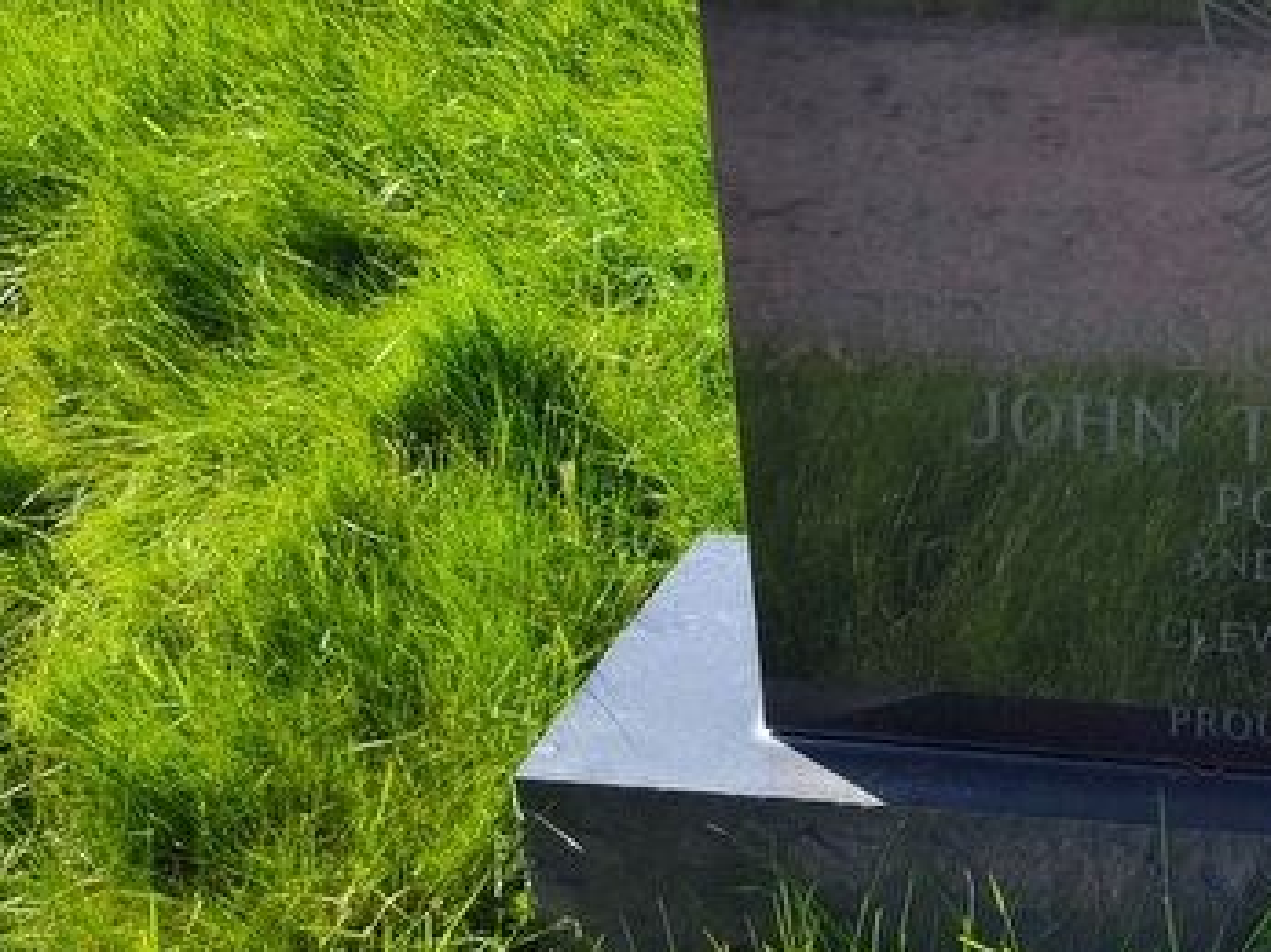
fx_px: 1945
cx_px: 1381
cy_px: 333
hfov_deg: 32.1
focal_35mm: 53
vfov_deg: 27.4
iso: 100
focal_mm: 5.56
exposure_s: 1/835
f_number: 1.8
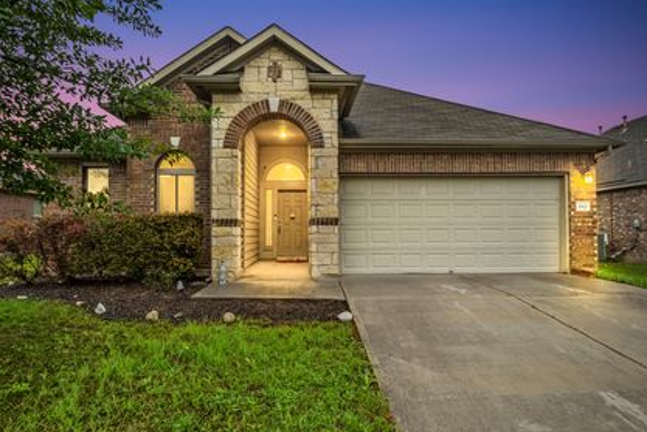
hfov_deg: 87.2
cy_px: 249
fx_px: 340
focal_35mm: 19
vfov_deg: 64.5
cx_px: 312
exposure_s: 1/8
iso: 250
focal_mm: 10.5
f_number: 11
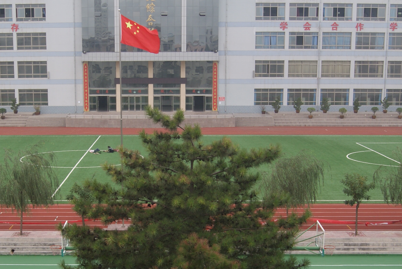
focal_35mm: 62
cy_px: 192
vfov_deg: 21.8
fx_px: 693
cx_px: 153
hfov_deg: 32.2
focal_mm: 18
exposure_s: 1/60
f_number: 8
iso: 100
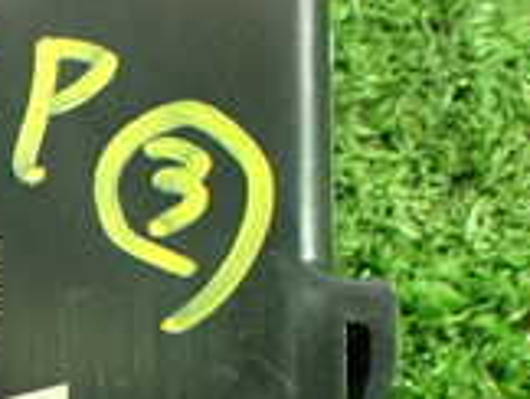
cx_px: -167
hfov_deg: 16.7
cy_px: 546
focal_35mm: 111
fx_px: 1702
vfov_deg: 12.9
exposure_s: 1/30
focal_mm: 5.4
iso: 1000
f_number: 2.3
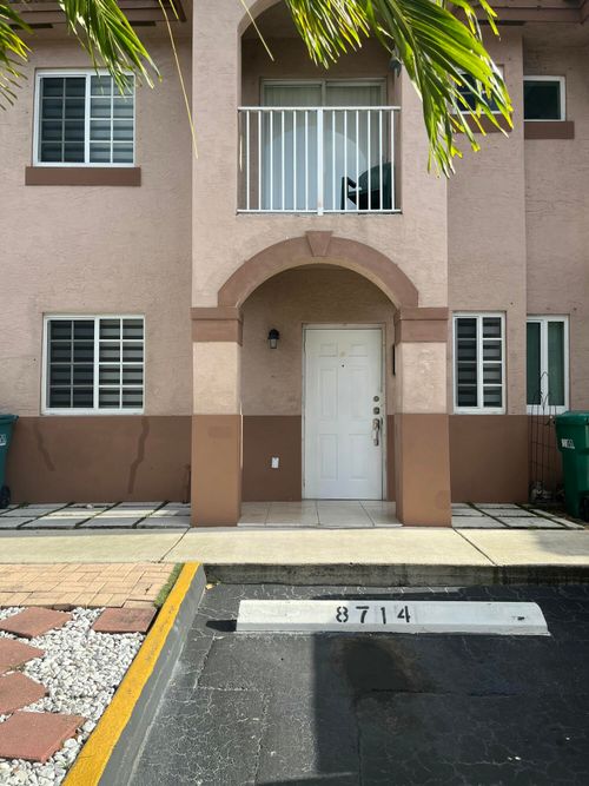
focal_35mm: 26
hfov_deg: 53.0
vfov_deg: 67.3
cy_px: 393
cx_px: 294
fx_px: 590
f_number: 1.6
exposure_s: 1/1862
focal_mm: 5.1
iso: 50
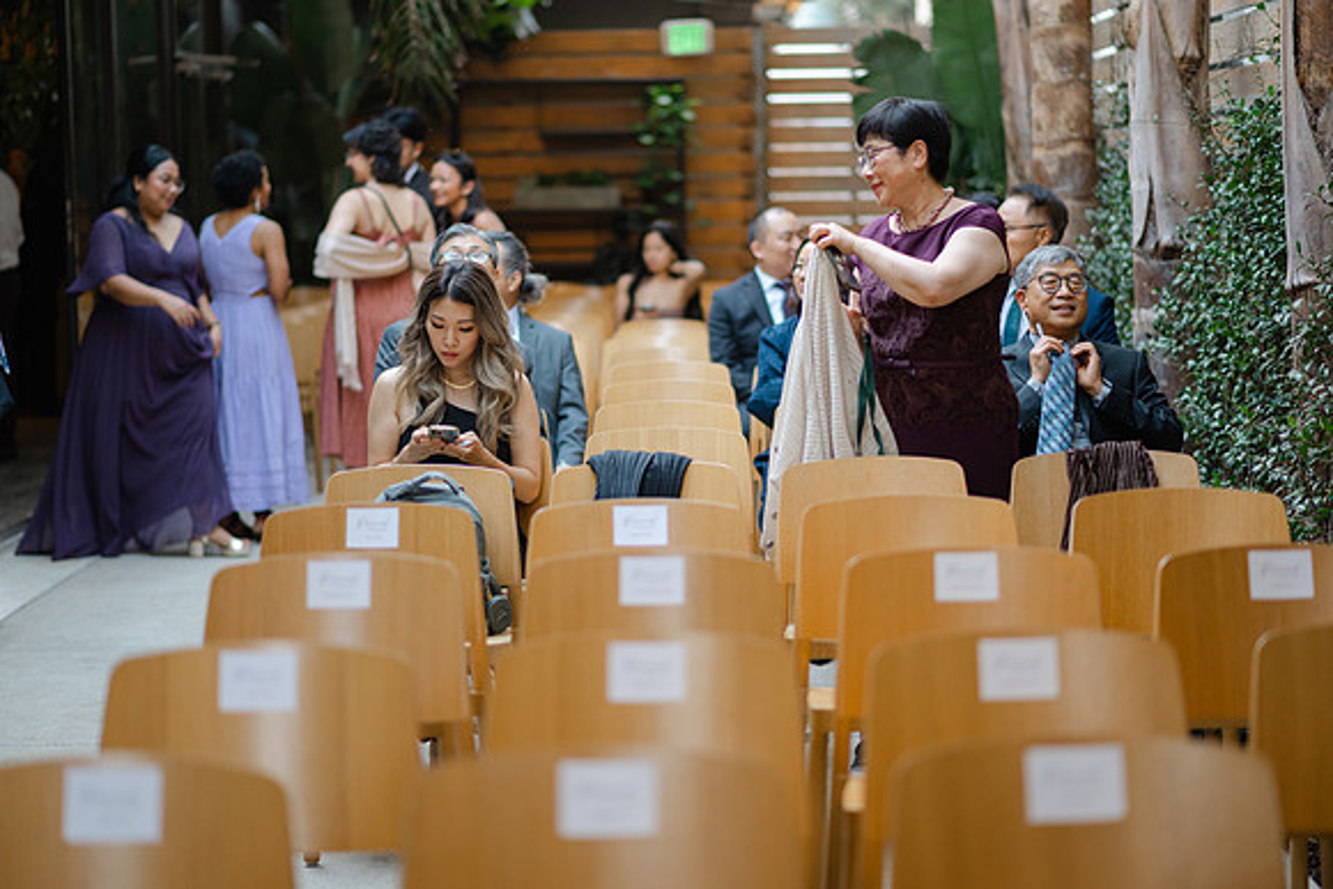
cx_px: 666
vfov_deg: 16.1
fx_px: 3148
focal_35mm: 85
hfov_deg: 23.9
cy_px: 444
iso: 500
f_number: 1.8
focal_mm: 85
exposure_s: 1/160
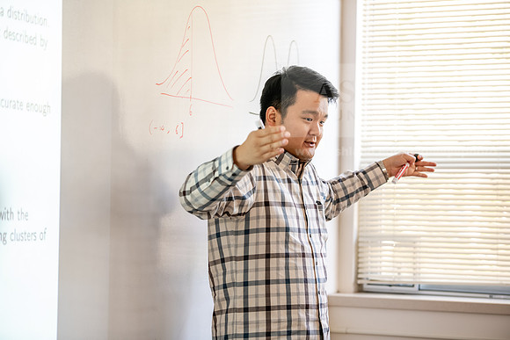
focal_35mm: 102
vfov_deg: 13.4
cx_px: 255
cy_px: 170
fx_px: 1445
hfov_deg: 20.0
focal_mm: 102
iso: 1600
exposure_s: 1/200
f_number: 3.2
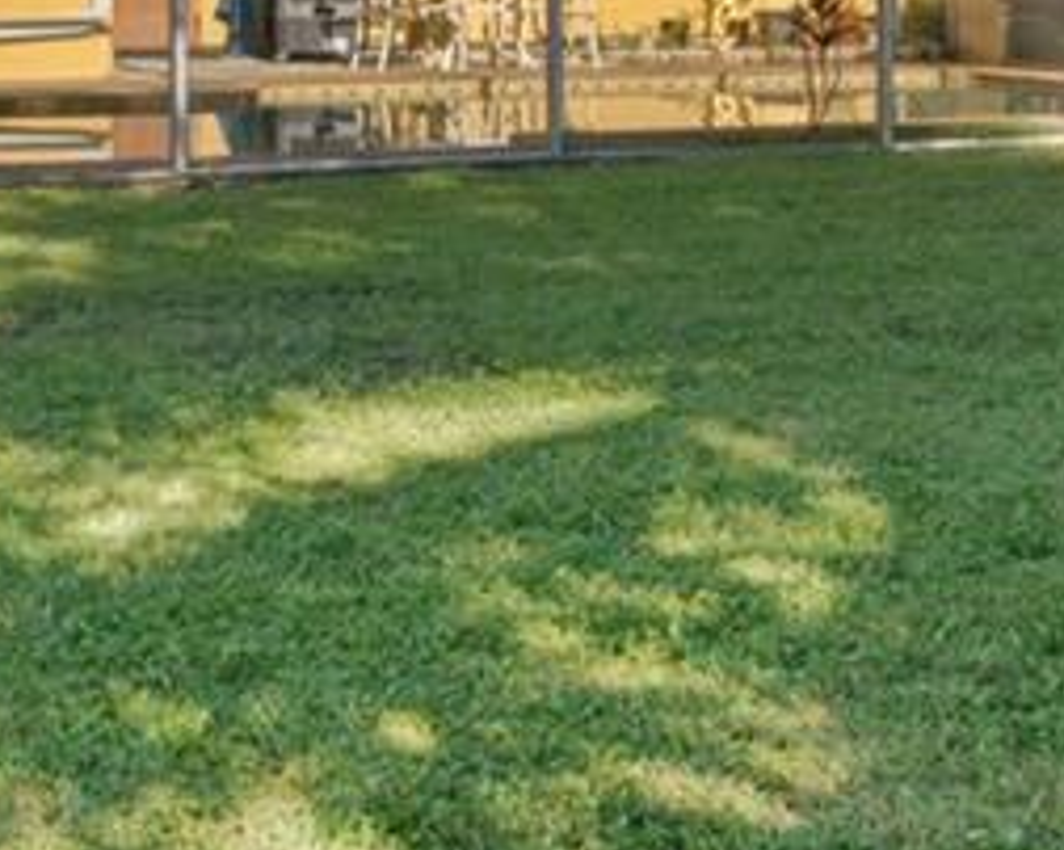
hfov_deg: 20.0
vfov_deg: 16.1
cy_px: 8
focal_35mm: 93
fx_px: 2940
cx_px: 1022
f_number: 9
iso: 250
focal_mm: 10.5
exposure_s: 1/25
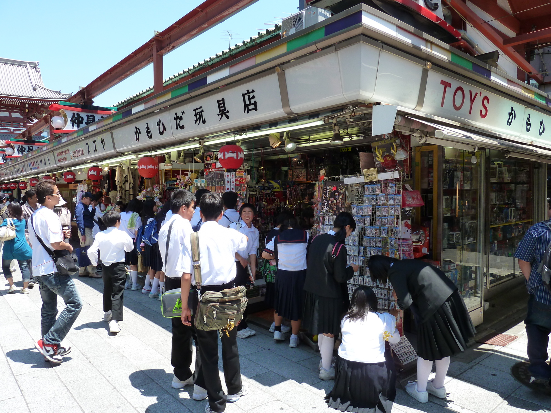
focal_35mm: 25
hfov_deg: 69.4
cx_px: 276
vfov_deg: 54.9
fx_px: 398
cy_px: 206
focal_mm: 4.1
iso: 125
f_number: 4
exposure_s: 1/250
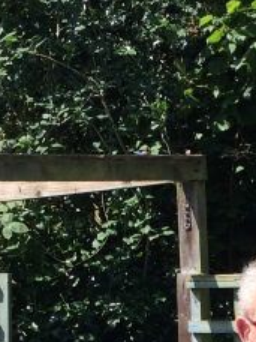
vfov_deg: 14.2
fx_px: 1331
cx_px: 281
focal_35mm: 135
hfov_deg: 10.8
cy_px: 396
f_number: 2.2
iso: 32
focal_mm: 4.12
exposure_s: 1/1026
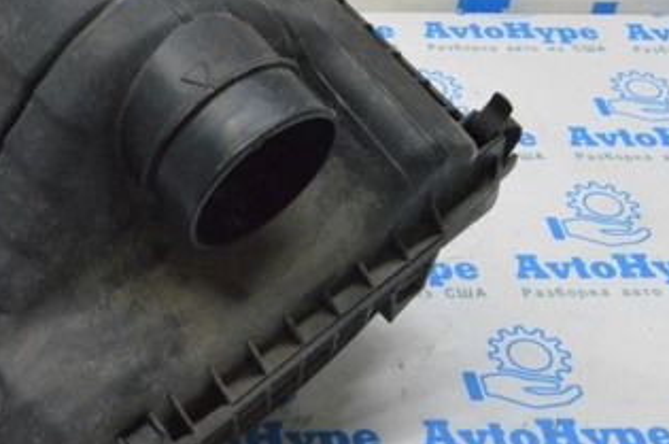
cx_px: 113
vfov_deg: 19.3
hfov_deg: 28.1
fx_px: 1299
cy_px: 133
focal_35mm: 70
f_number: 20
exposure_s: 1/20
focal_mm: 23
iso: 6400
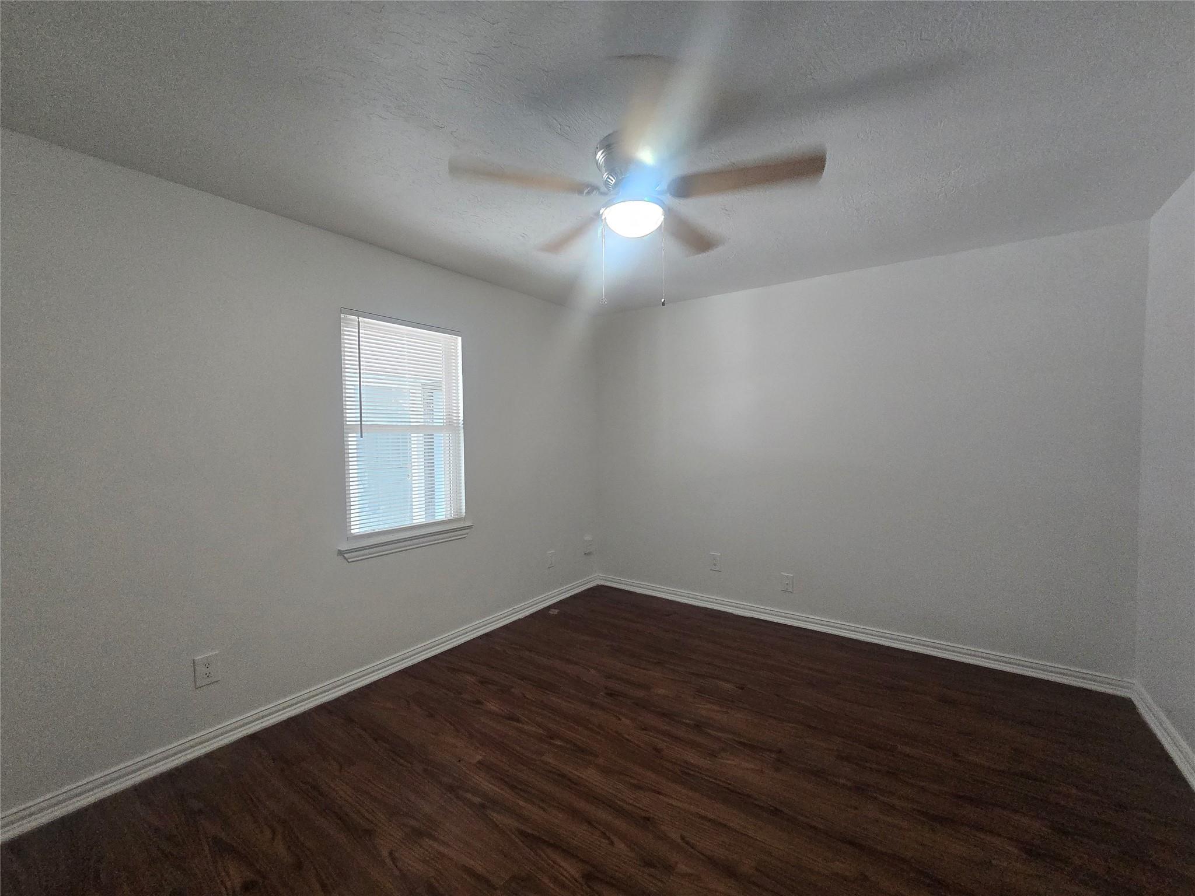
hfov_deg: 106.2
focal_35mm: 13
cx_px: 598
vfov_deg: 89.9
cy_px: 448
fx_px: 449
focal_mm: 2.2
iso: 500
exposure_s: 1/60
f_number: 2.2
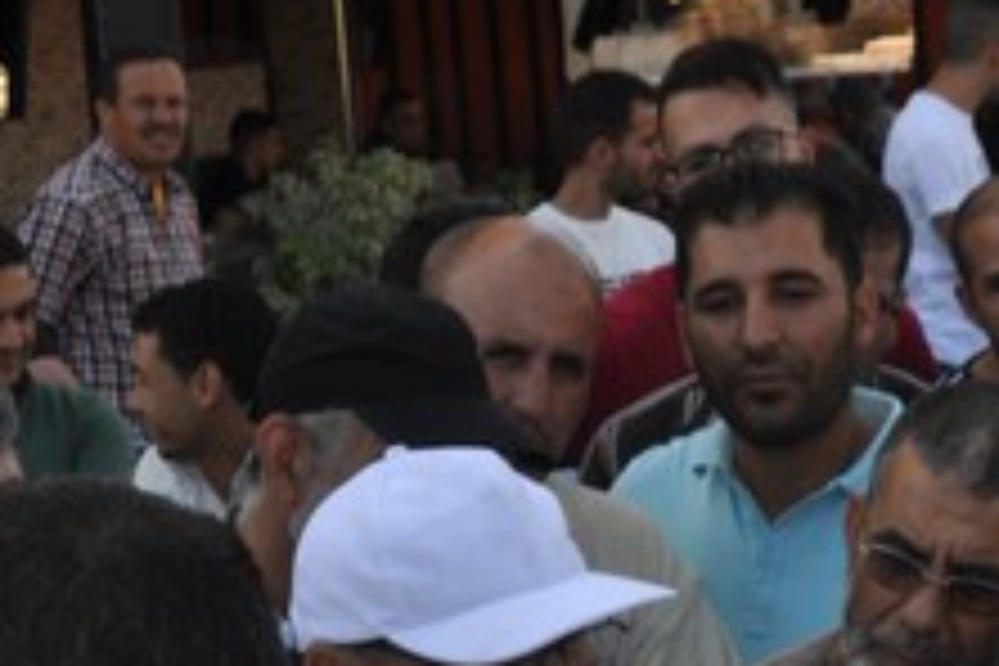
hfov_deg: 16.9
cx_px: 576
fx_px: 3357
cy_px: 925
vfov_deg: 11.0
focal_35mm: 121
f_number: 7.1
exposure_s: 1/200
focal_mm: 28
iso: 200
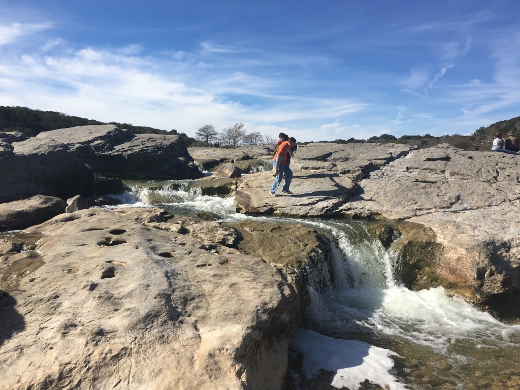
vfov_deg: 48.2
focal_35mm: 29
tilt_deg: -6.2
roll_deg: -0.9
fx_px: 436
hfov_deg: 61.7
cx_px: 260
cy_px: 195
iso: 25
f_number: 2.2
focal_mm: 4.15
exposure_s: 1/2079
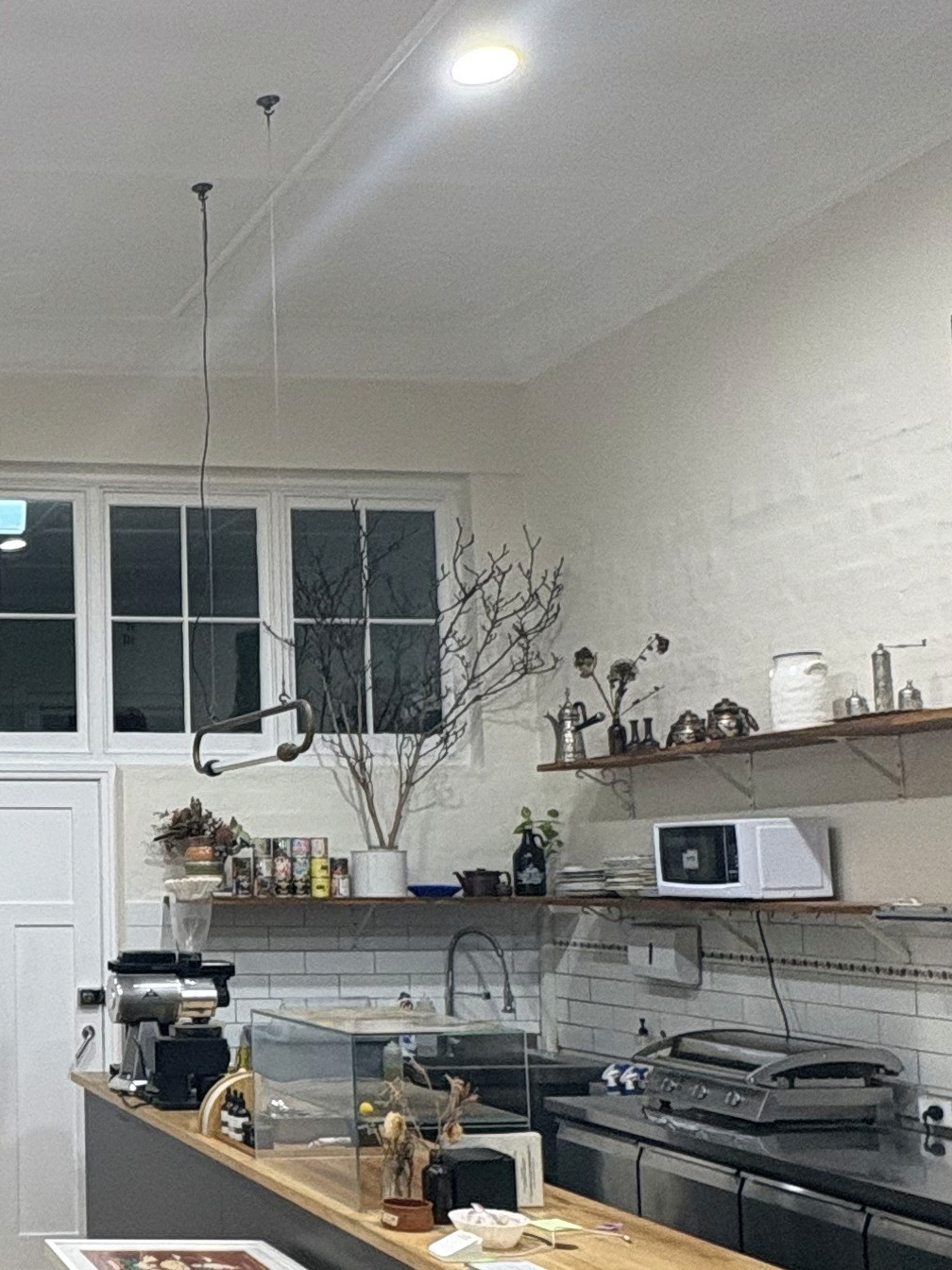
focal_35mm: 42
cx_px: -175
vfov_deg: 44.6
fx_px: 1540
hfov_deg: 29.7
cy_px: 757
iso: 160
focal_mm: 2.22
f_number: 2.2
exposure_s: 1/50
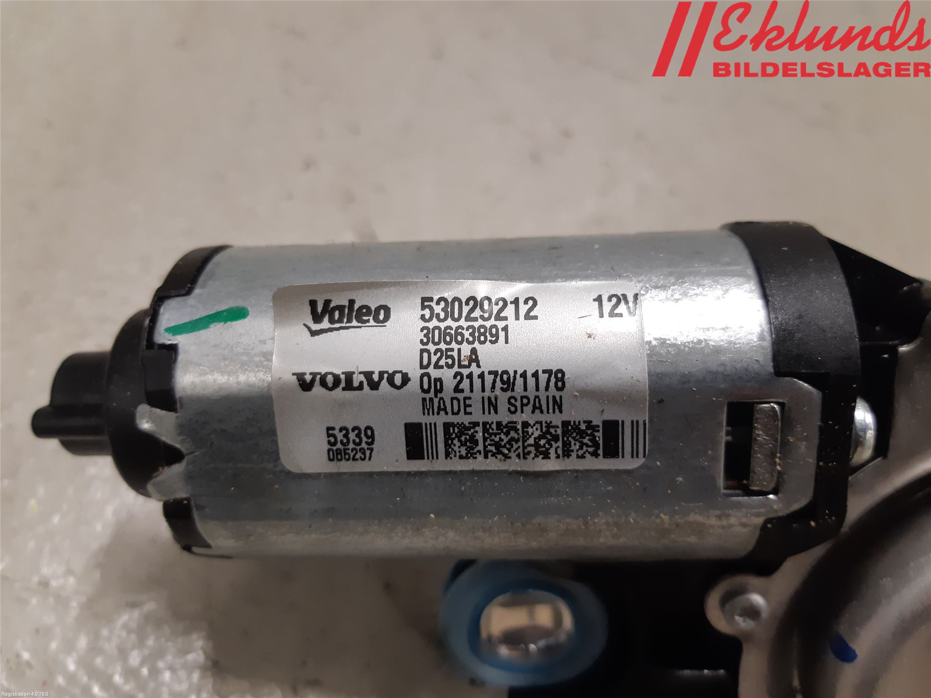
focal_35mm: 26
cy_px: 349
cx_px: 466
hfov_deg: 67.3
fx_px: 699
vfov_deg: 53.1
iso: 125
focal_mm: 3.93
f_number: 1.7
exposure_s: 1/50
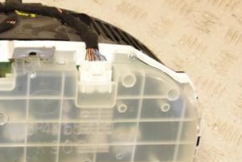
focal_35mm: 85
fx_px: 572
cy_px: 97
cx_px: 14
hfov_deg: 23.1
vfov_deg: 16.1
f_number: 8
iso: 800
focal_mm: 28
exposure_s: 1/200
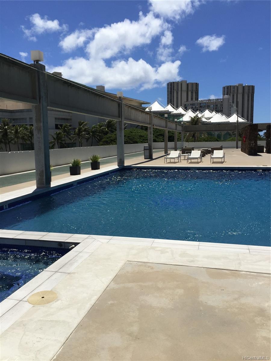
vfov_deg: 61.7
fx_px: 303
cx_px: 136
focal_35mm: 29
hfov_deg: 48.2
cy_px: 180
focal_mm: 4.15
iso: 32
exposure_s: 1/3968
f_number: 2.2
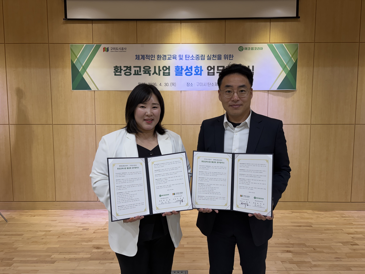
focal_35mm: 26
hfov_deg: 67.3
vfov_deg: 53.1
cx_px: 182
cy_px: 137
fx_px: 274
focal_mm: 5.96
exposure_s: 1/120
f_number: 1.6
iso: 100
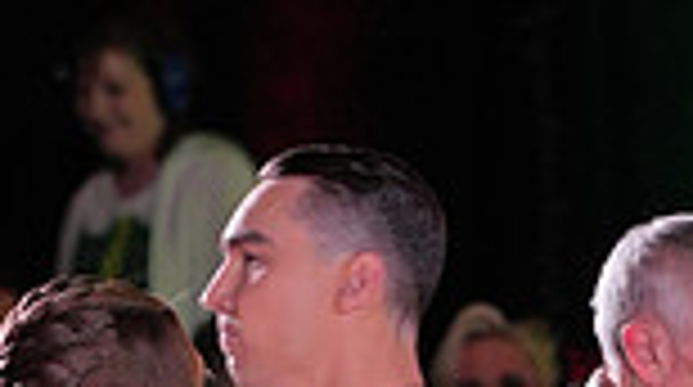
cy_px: 1125
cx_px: 322
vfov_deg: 1.7
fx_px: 12841
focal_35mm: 700
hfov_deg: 3.1
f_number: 2.8
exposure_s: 1/400
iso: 800
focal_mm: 118
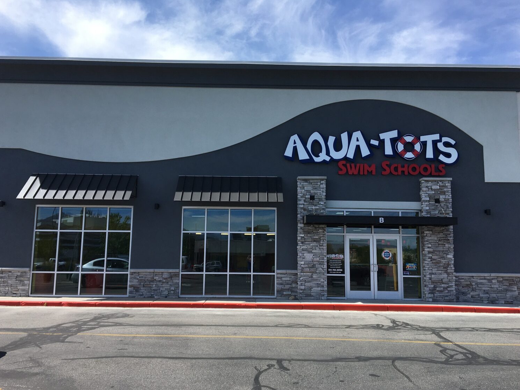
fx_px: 451
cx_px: 257
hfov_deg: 60.0
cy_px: 201
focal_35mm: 30
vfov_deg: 46.8
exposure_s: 1/1221
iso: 25
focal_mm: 4.15
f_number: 2.2
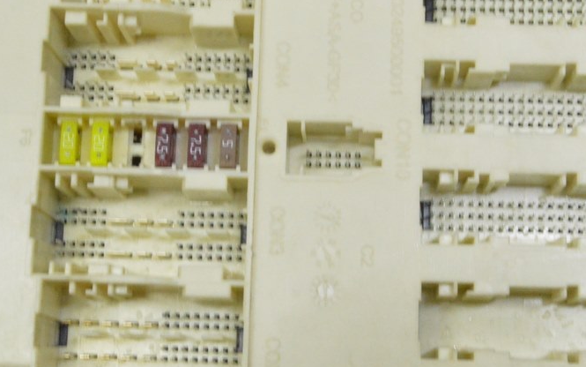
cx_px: 306
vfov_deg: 16.3
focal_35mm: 80
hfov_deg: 25.8
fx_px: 1278
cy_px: 156
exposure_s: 1/20
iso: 6400
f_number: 20
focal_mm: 34
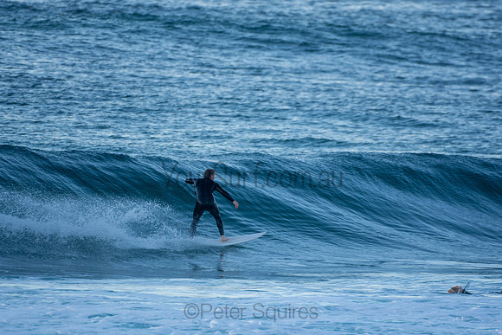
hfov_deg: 2.7
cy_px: 168
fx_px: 10460
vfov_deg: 1.8
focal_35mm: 750
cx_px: 251
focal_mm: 500
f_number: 5.6
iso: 280
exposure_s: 1/400
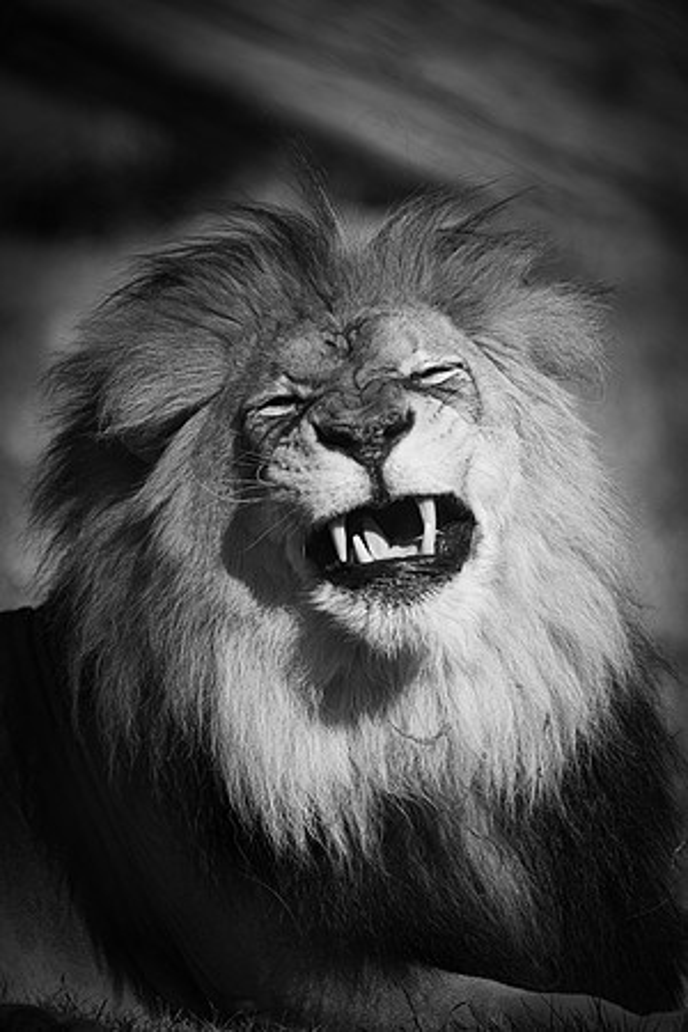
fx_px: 17199
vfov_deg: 3.4
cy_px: 516
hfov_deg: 2.3
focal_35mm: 600
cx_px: 344
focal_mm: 600
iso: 400
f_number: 6.3
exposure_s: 1/1000
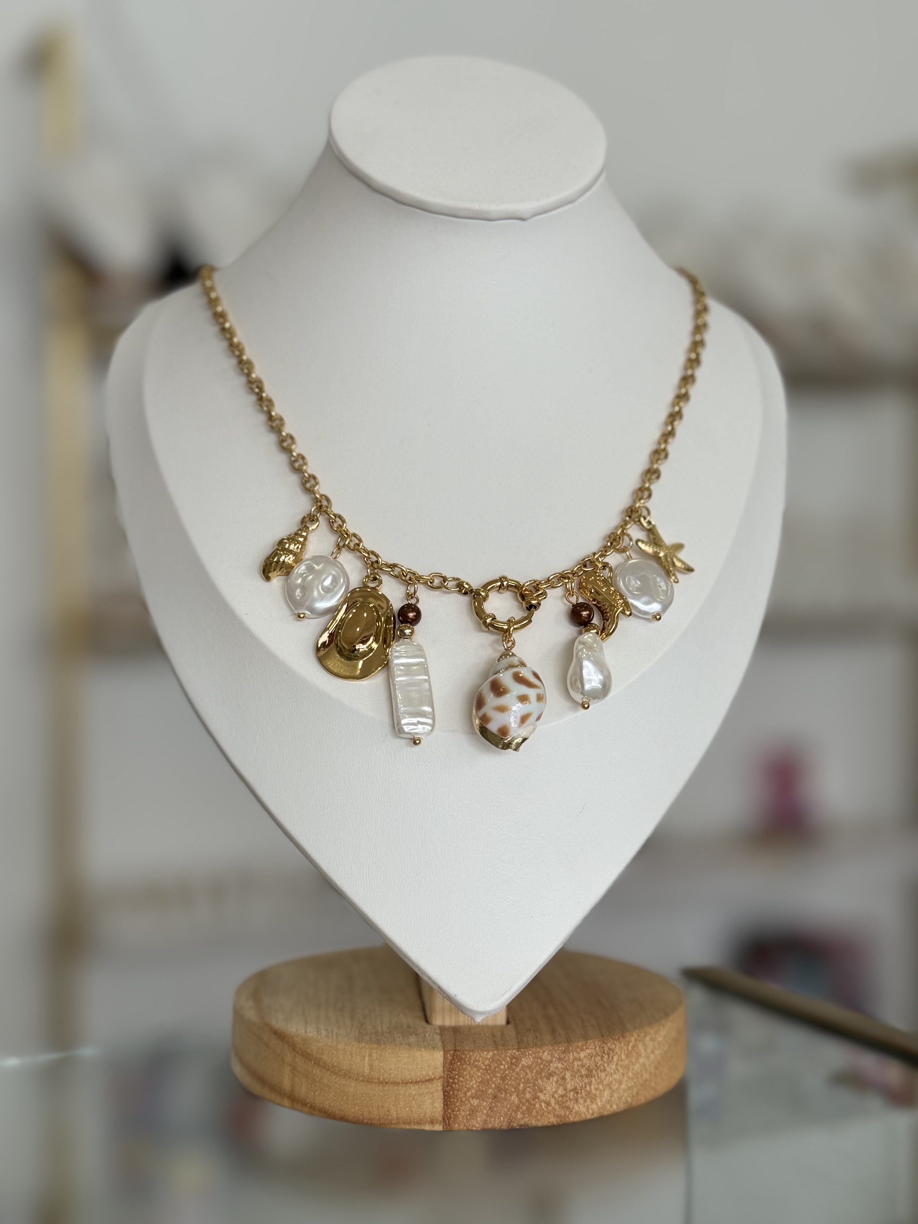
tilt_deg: -1.8
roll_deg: +0.1
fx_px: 1697
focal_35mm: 48
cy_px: 612
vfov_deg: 39.7
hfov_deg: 30.3
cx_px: 459
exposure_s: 1/223
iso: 64
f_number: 1.78
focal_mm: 6.76
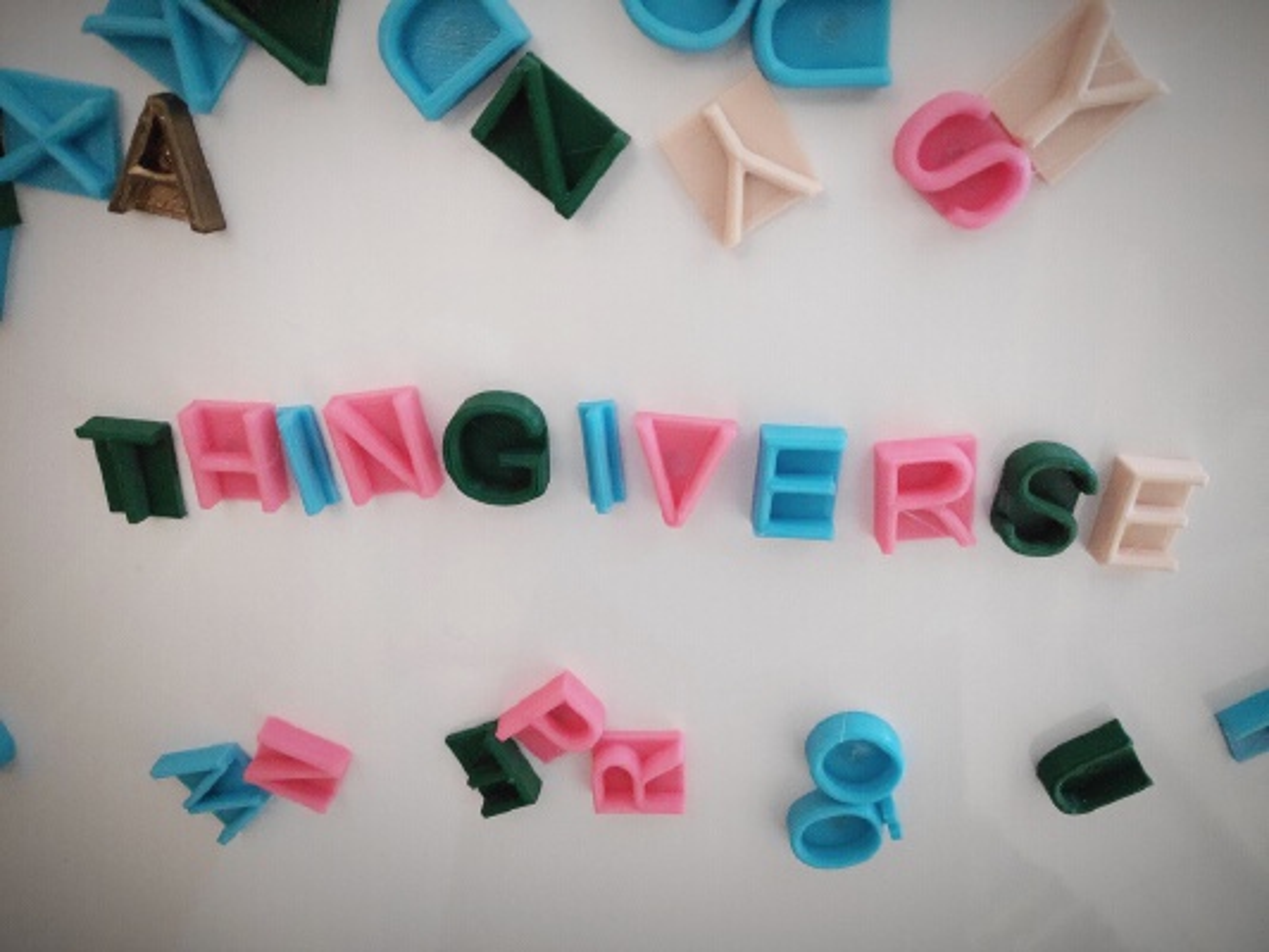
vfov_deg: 66.0
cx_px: 634
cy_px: 476
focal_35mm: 20
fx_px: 733
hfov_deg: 81.7
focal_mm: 3.94
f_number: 1.9
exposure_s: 1/24
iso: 2231
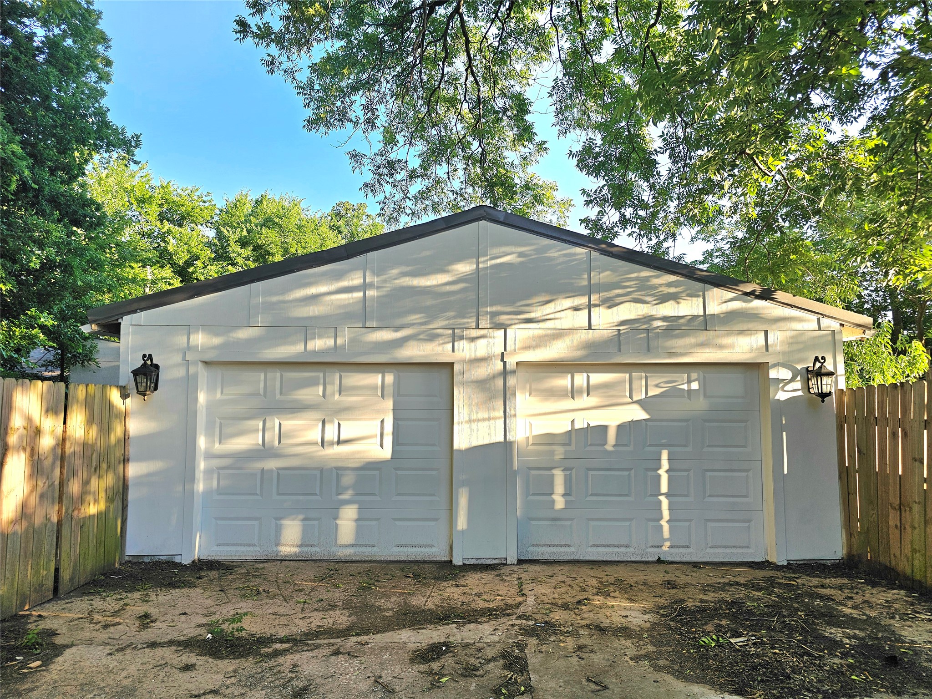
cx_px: 466
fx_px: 619
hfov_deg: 73.9
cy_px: 350
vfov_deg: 58.9
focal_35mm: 23
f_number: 1.7
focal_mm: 6.3
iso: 16
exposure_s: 1/120
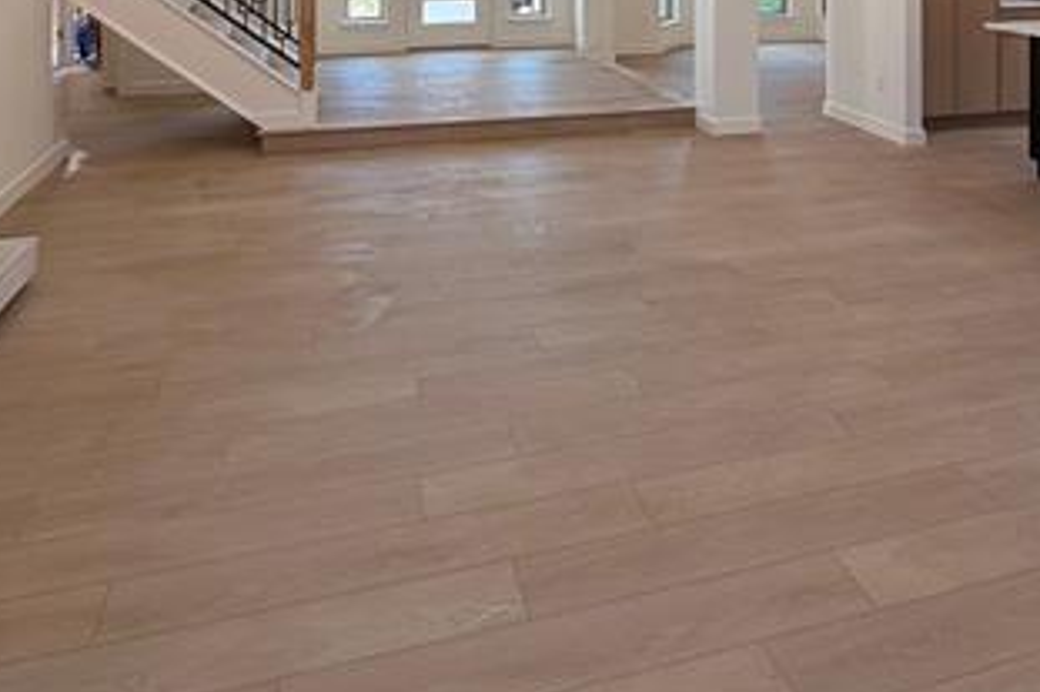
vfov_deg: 36.6
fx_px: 866
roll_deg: -0.3
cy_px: -74
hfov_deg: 61.7
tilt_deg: +0.1
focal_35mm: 30
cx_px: 589
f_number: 2.2
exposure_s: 1/120
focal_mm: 2.22
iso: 64
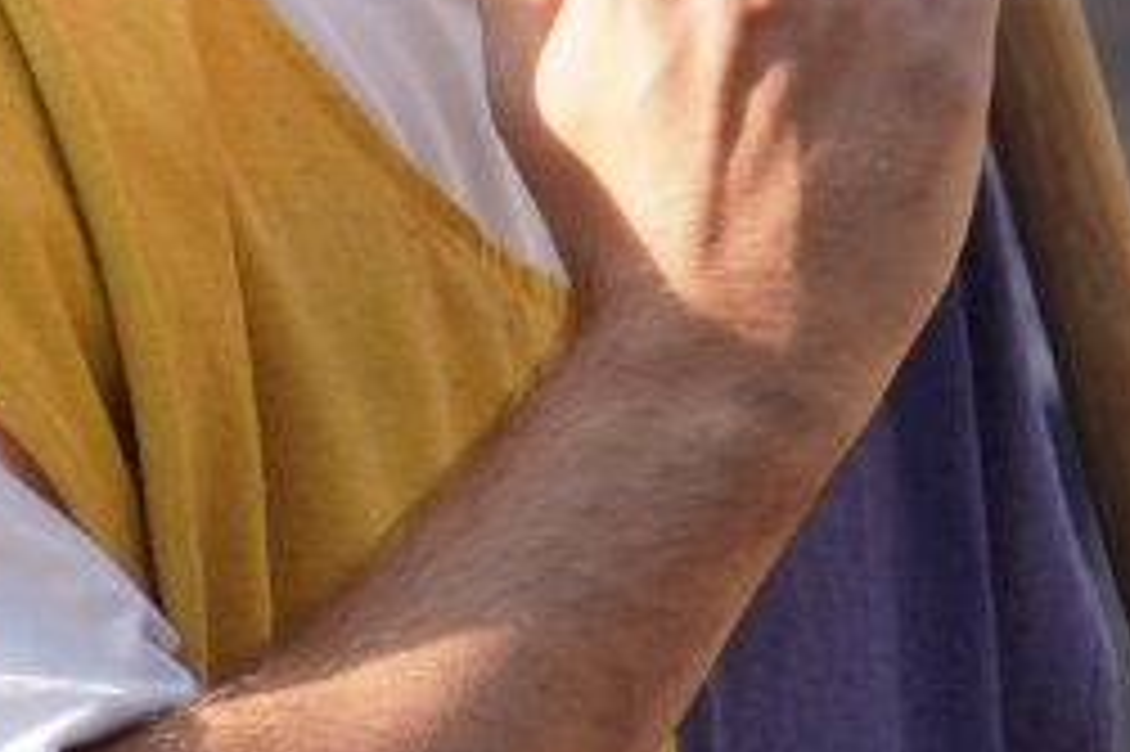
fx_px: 27384
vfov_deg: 1.6
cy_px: -241
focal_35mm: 873
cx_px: 509
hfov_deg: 2.4
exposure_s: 1/200
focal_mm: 114
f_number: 5.6
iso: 200
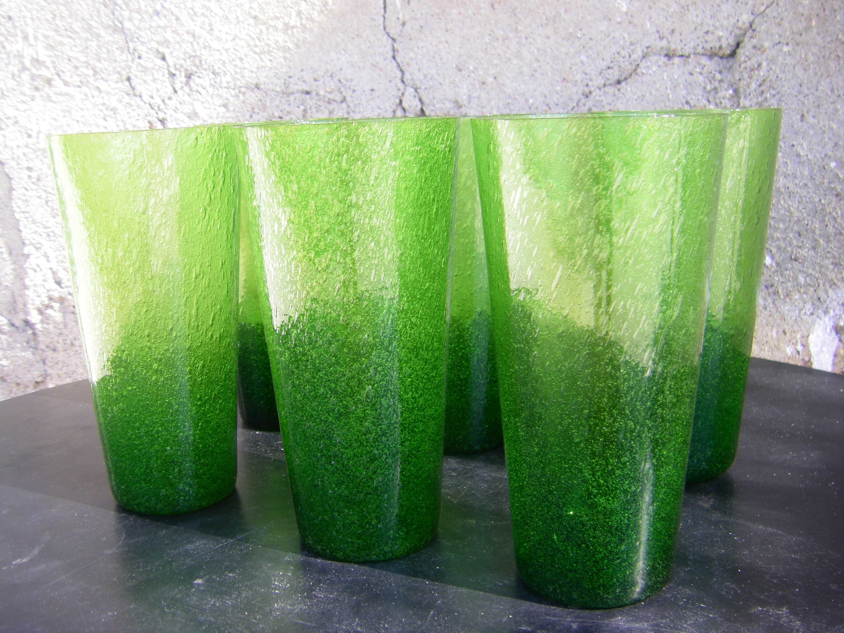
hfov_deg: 49.0
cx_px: 422
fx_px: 927
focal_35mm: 38
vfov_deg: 37.7
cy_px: 316
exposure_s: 1/80
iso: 64
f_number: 3.5
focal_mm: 6.3
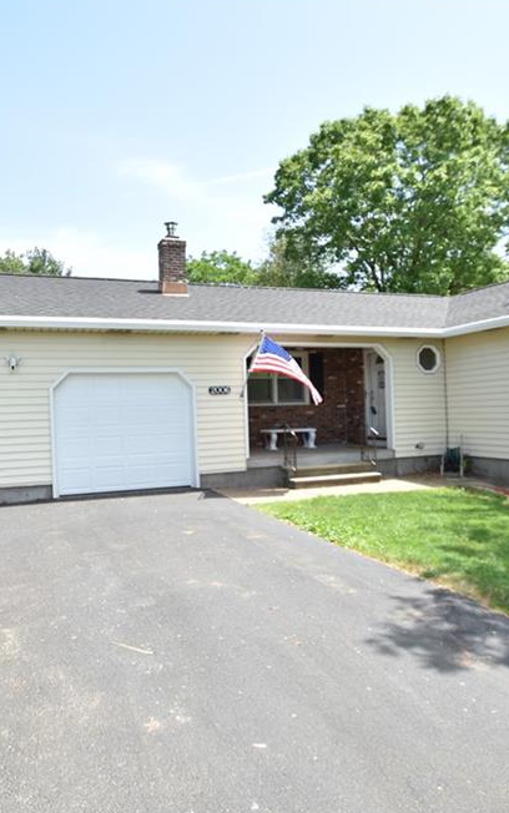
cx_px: 247
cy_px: 413
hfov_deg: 51.1
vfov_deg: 74.8
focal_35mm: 24
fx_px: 532
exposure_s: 1/250
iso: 200
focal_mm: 10
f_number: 8
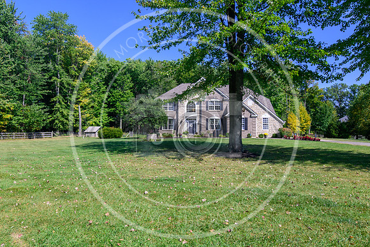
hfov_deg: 67.4
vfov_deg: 48.0
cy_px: 124
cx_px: 185
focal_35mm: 27
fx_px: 278
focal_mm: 27
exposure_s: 1/160
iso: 100
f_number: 9
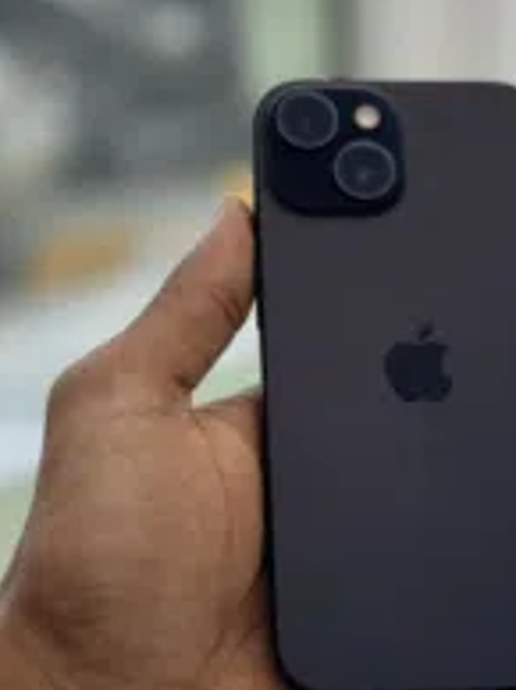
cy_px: 317
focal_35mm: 99
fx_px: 1972
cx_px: 416
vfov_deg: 19.9
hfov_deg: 14.8
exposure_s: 1/651
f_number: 1.78
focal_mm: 6.76
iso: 64
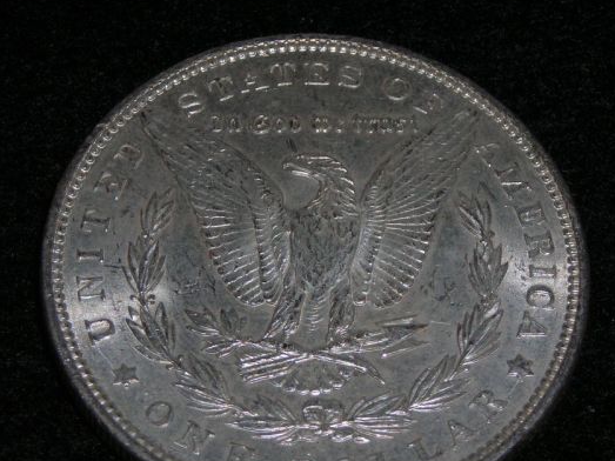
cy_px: 265
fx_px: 2238
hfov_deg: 15.6
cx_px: 319
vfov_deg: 11.8
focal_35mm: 126
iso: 50
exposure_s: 1/60.1
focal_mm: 17
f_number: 9.9
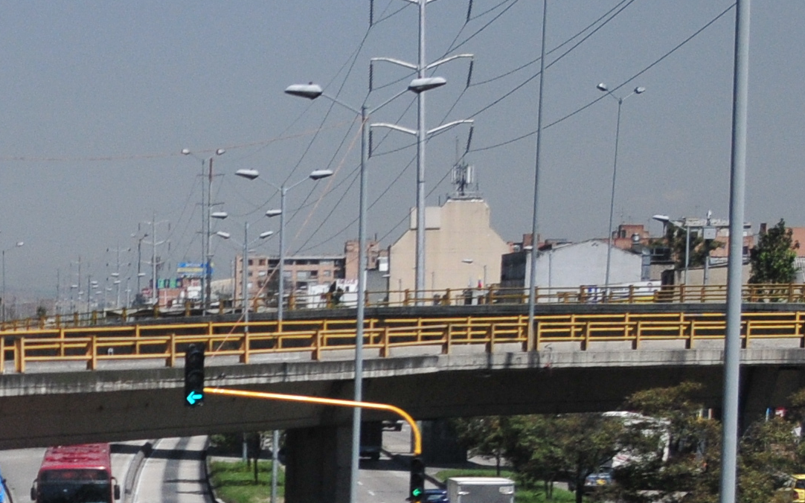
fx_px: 2654
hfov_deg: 15.7
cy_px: 772
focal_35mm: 121
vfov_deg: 10.4
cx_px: -460
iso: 500
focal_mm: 20
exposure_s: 1/8000
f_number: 3.5
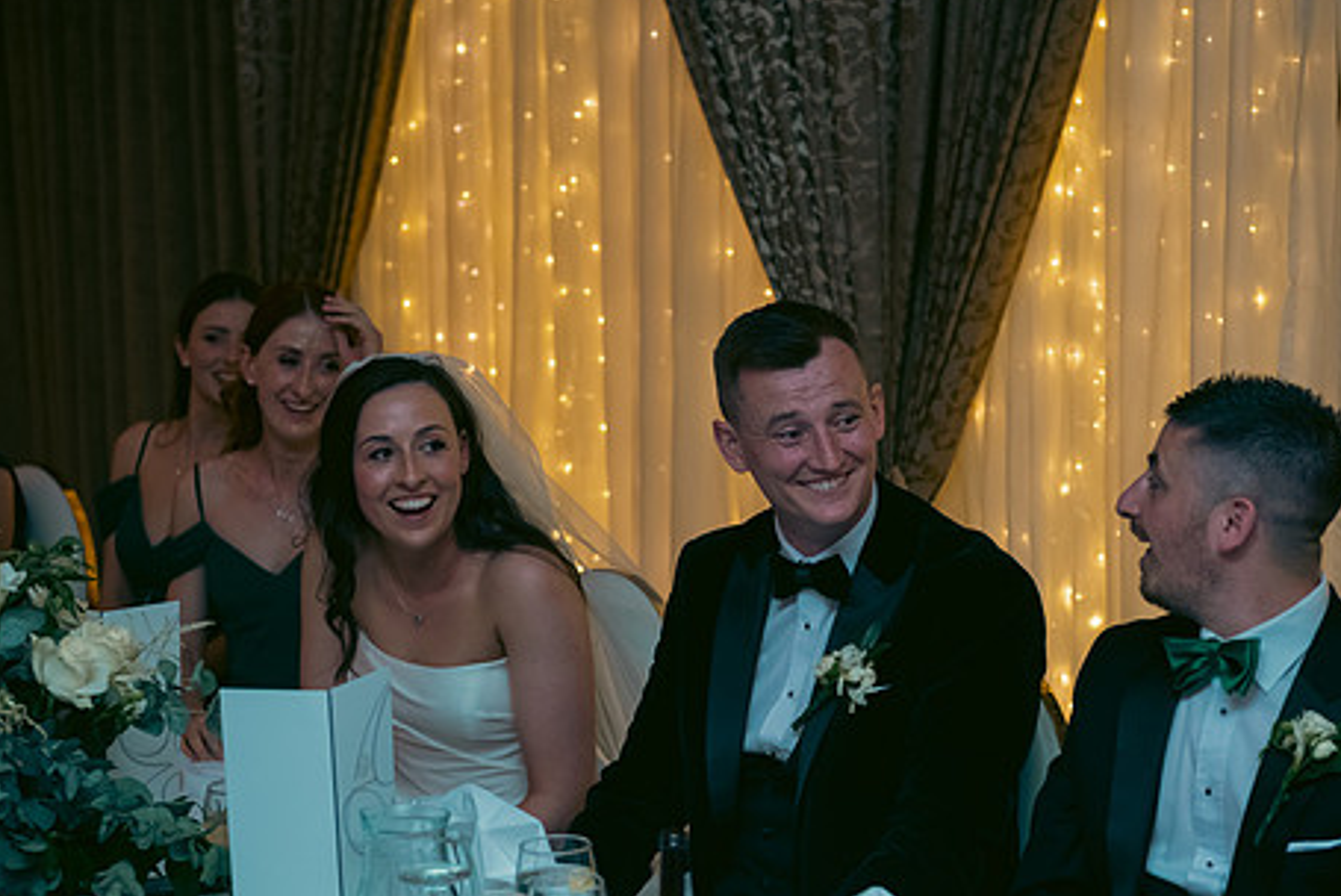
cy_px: 503
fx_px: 2945
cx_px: 628
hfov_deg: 25.7
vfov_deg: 17.3
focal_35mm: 79
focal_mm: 62
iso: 800
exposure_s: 1/160
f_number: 3.5
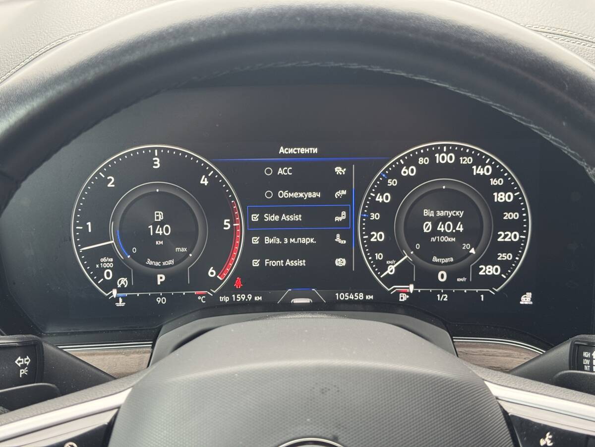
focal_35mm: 48
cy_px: 224
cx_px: 298
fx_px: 825
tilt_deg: -26.1
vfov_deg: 30.3
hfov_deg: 39.7
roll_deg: +1.1
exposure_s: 1/67
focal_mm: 6.76
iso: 100
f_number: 1.78
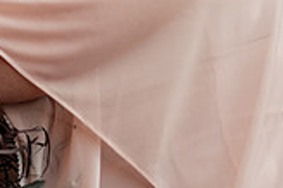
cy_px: -126
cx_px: -116
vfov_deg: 7.6
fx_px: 1390
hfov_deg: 11.2
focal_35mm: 177
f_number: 3.2
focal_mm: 50
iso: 250
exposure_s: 1/160
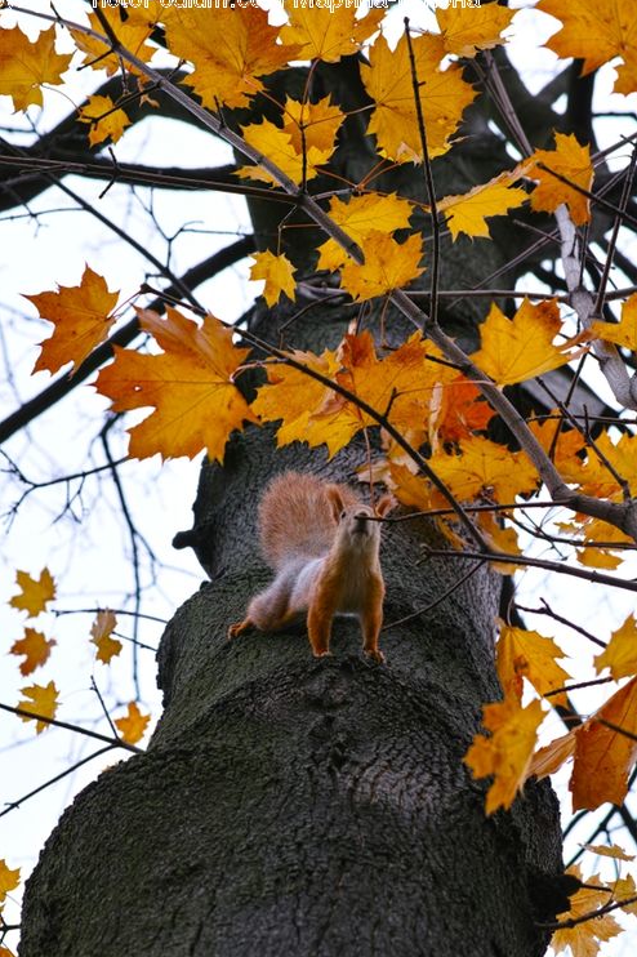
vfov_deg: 22.4
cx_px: 344
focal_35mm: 91
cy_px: 548
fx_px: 2417
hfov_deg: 15.0
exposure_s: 1/200
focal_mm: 50
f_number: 5
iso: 100
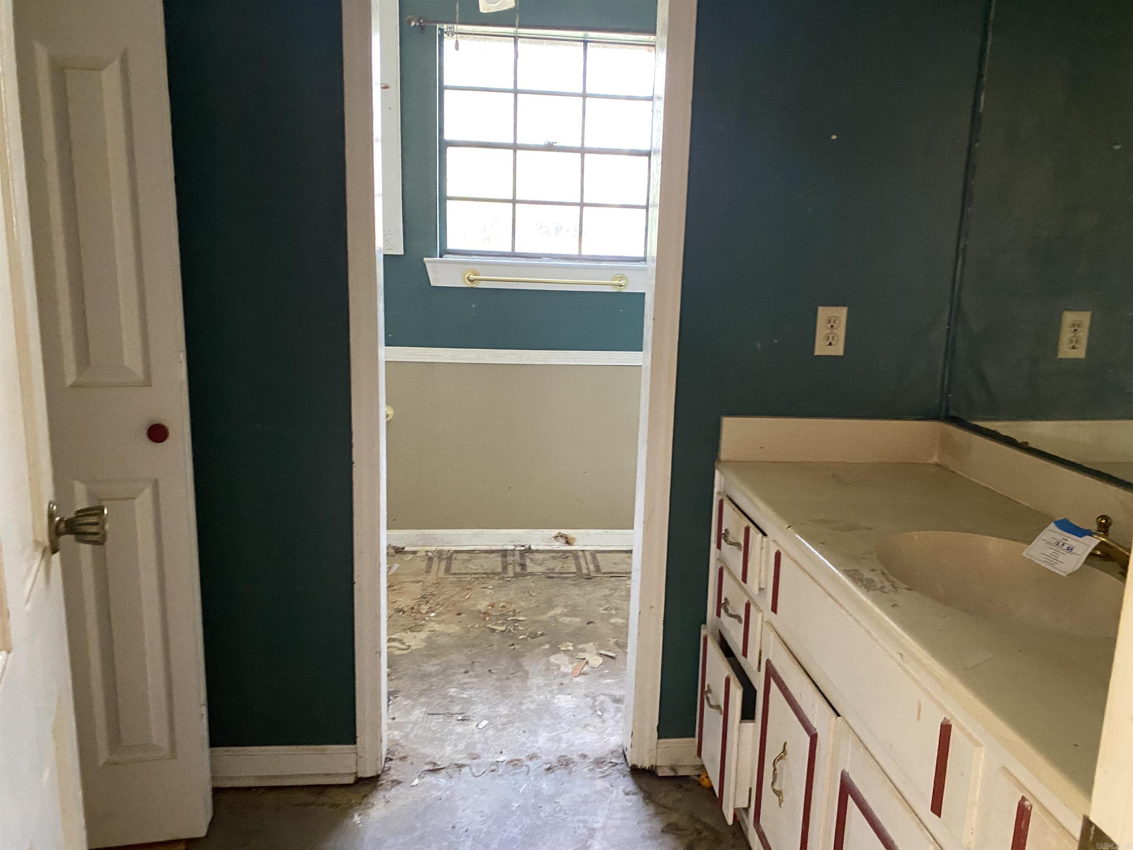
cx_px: 566
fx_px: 851
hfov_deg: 67.3
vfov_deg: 53.1
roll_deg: -2.8
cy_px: 425
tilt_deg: -8.8
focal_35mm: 26
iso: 640
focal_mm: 4.25
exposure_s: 1/36
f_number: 1.8
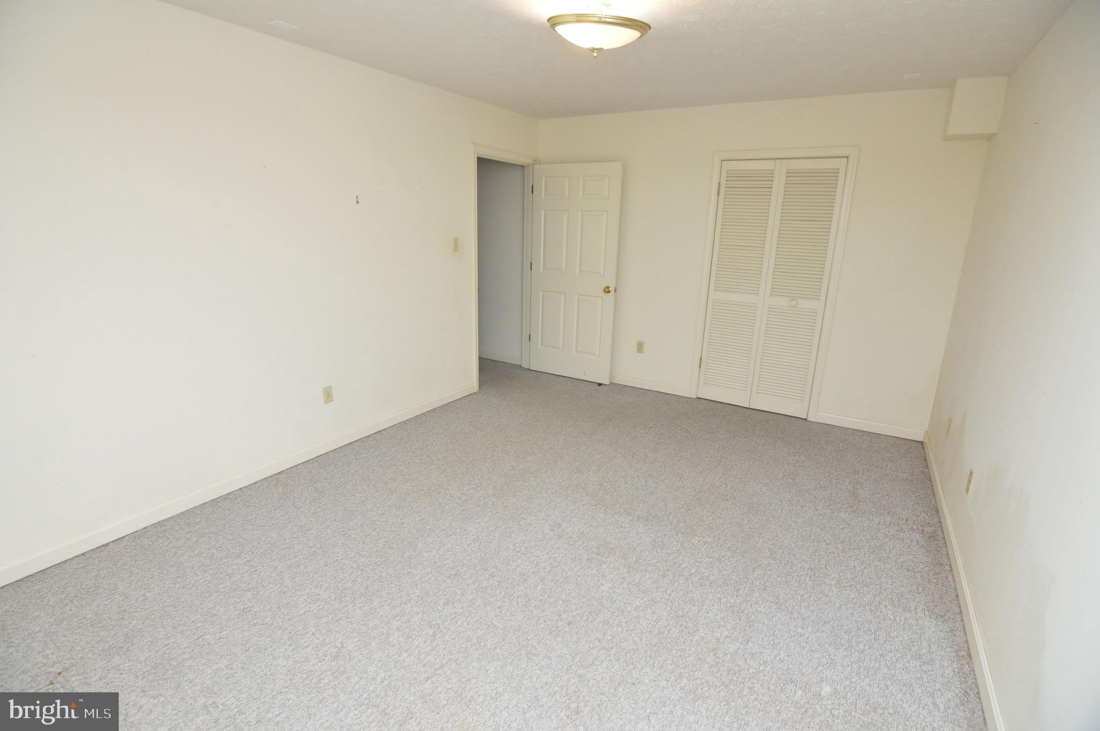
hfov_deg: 95.1
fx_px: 504
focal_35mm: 16
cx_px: 550
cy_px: 366
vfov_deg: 71.9
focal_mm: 11
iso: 800
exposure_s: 1/60
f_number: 4
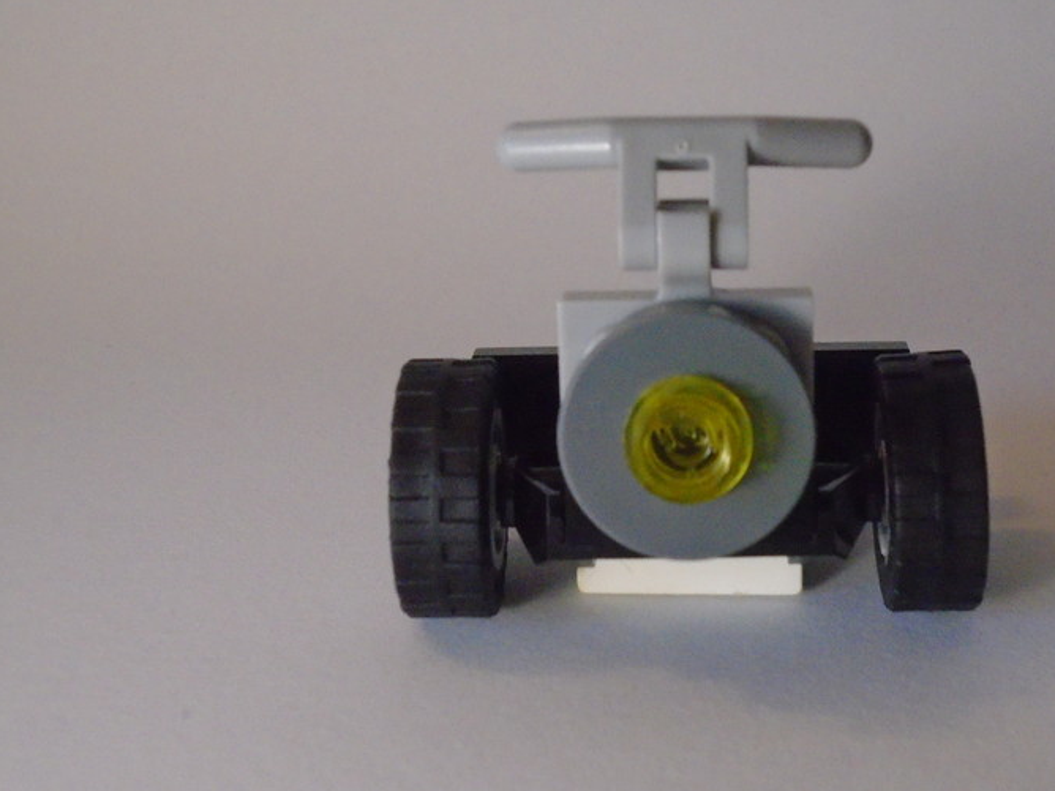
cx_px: 695
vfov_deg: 22.3
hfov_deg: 29.2
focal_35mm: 66
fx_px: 2011
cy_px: 380
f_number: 4.5
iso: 800
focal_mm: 8.7
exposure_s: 1/40
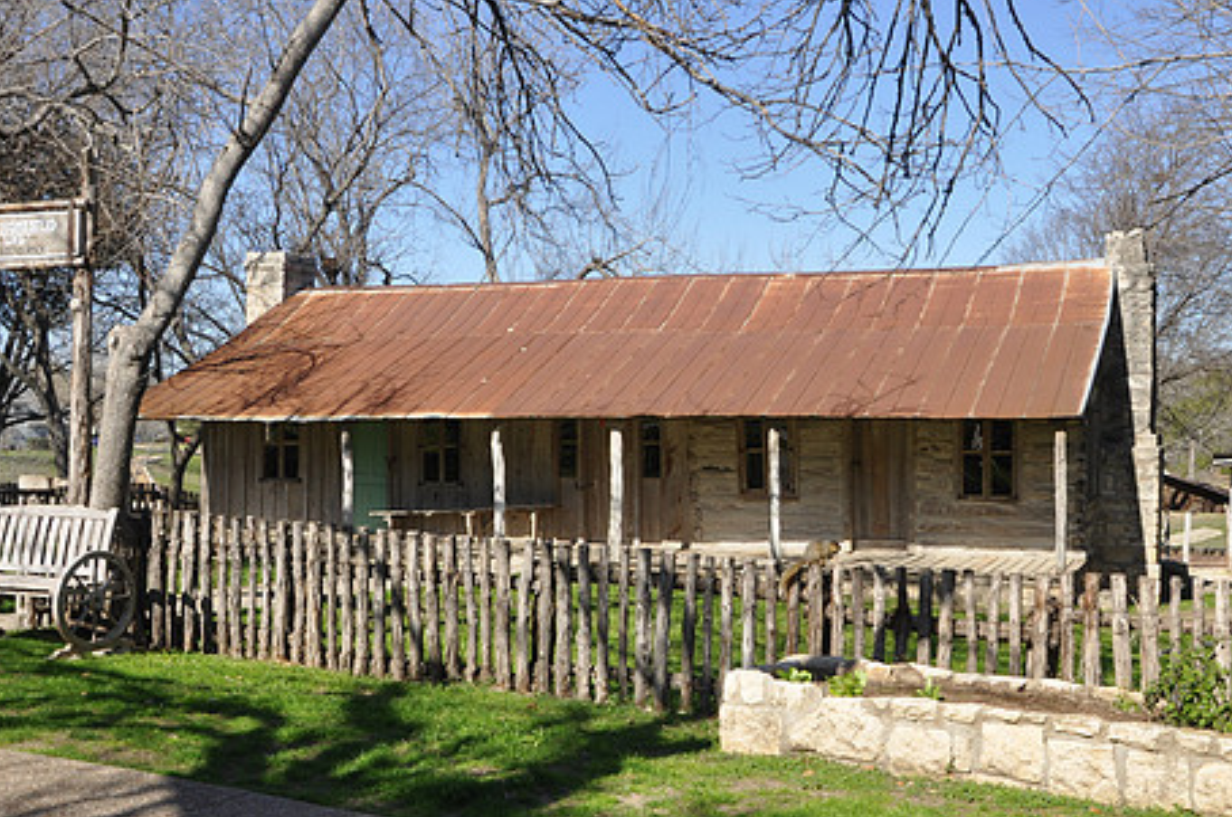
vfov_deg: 29.1
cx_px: 727
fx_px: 1571
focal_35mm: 46
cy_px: 457
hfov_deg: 42.6
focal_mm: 24
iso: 200
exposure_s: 1/160
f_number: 6.3
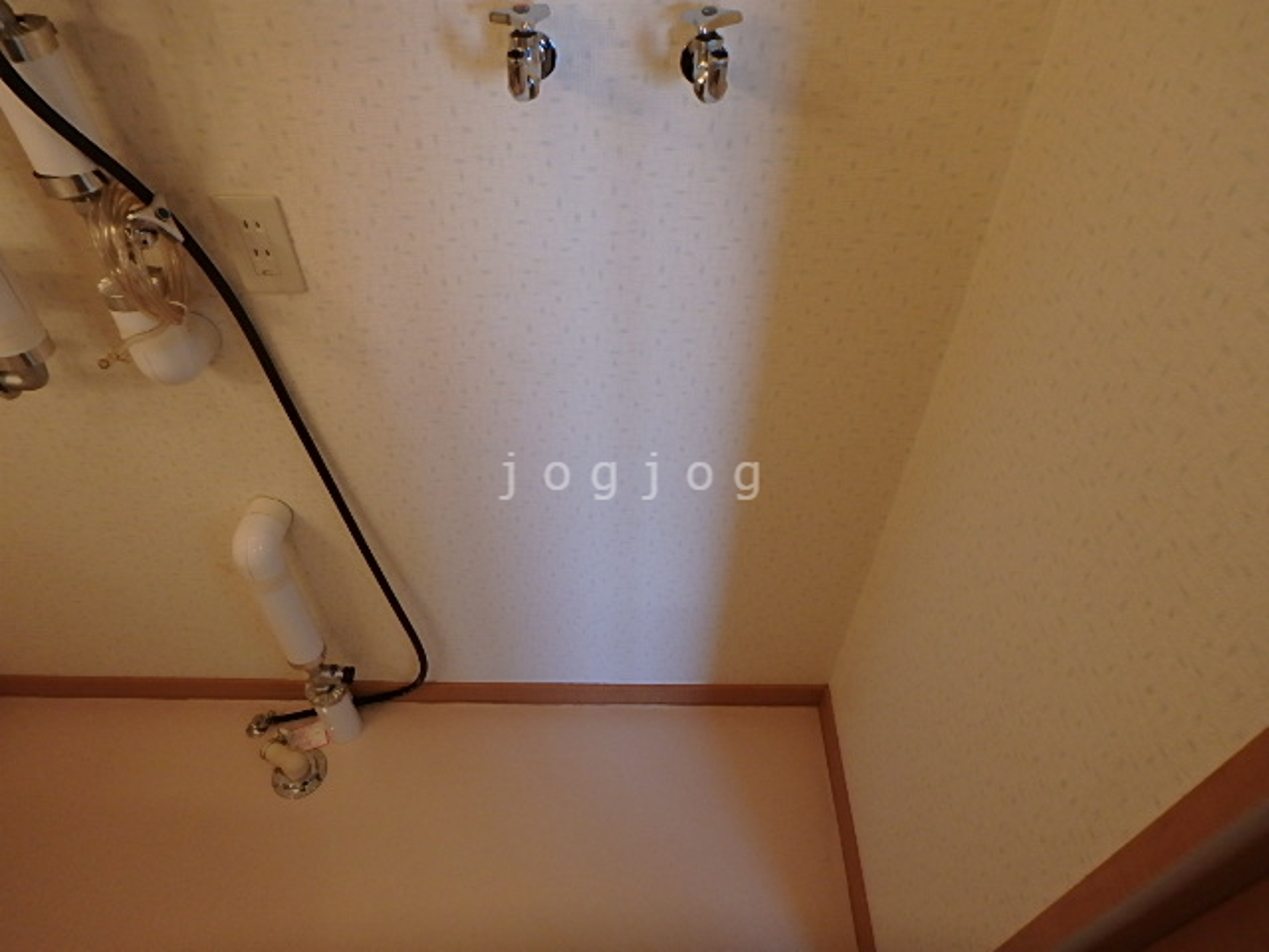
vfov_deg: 63.4
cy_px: 476
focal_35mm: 21
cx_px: 634
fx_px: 770
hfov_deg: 79.0
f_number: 3.5
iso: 200
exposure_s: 1/50
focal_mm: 3.7
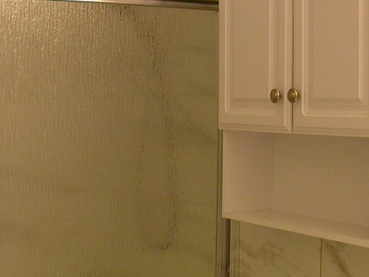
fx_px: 895
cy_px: 203
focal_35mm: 84
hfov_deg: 23.2
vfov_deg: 17.5
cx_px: 125
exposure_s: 1/20.2
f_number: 2.6
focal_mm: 7.85
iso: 100
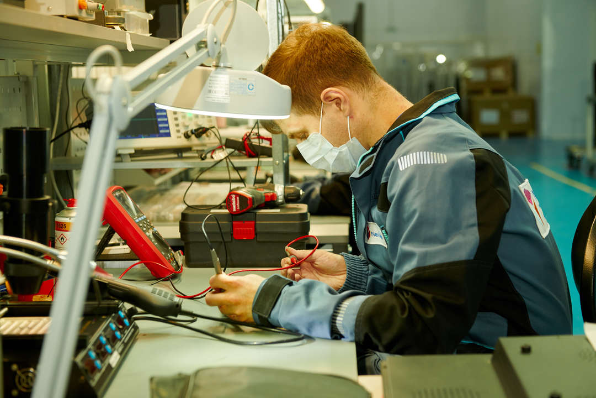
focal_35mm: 66
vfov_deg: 20.6
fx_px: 1093
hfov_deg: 30.5
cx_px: 298
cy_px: 199
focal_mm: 66
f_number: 4.5
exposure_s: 1/125
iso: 500
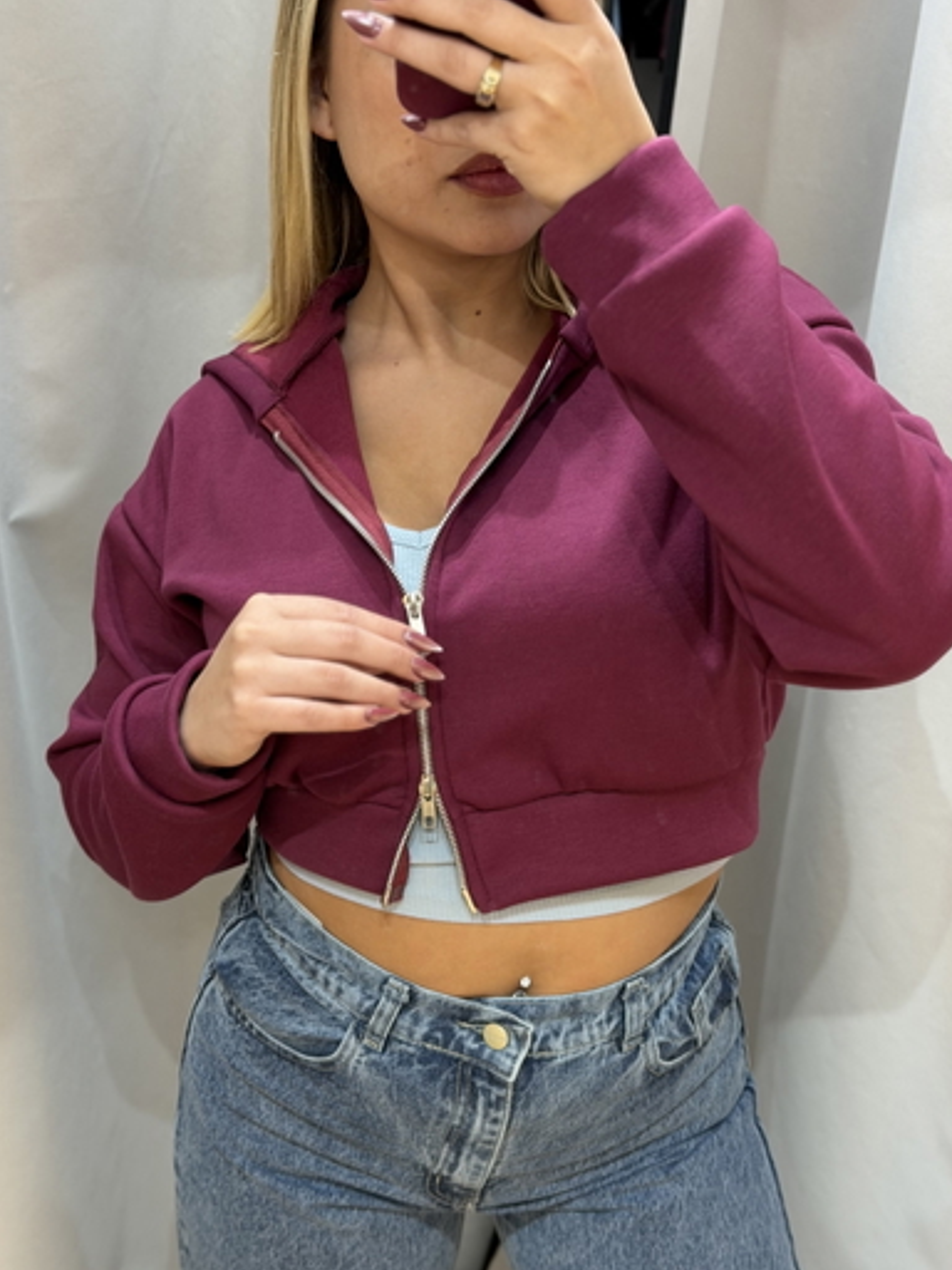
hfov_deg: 29.1
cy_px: 656
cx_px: 491
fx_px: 1833
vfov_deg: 38.2
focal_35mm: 50
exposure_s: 1/50
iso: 125
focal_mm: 6.76
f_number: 1.78
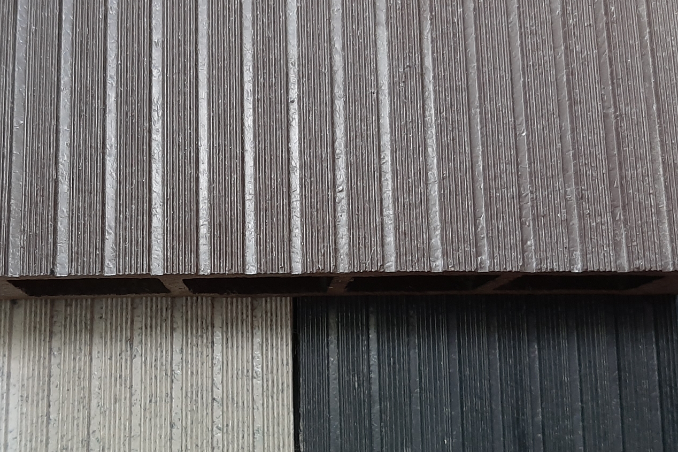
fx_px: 810
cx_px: 245
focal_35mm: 43
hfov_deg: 45.0
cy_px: 285
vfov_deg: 31.0
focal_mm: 3.93
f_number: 1.7
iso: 160
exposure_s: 1/50
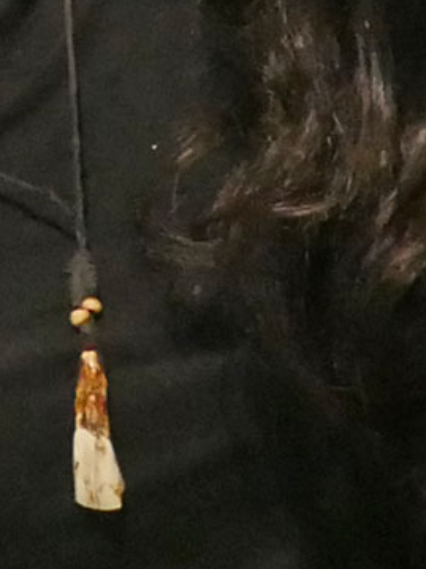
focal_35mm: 199
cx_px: -519
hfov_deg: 7.1
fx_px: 3267
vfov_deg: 9.8
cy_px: -139
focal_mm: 17
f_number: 1.8
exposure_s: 1/50
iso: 3200
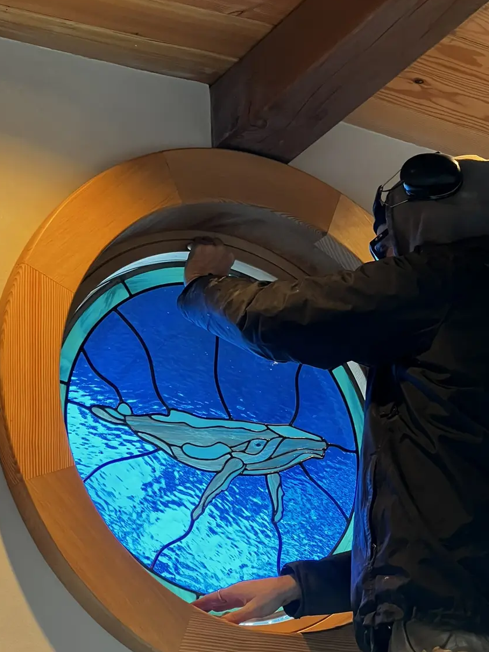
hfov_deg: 13.5
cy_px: 345
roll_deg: +1.7
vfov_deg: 17.9
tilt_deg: +22.8
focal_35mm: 110
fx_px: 2072
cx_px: 234
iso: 250
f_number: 2.8
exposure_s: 1/60
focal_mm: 9
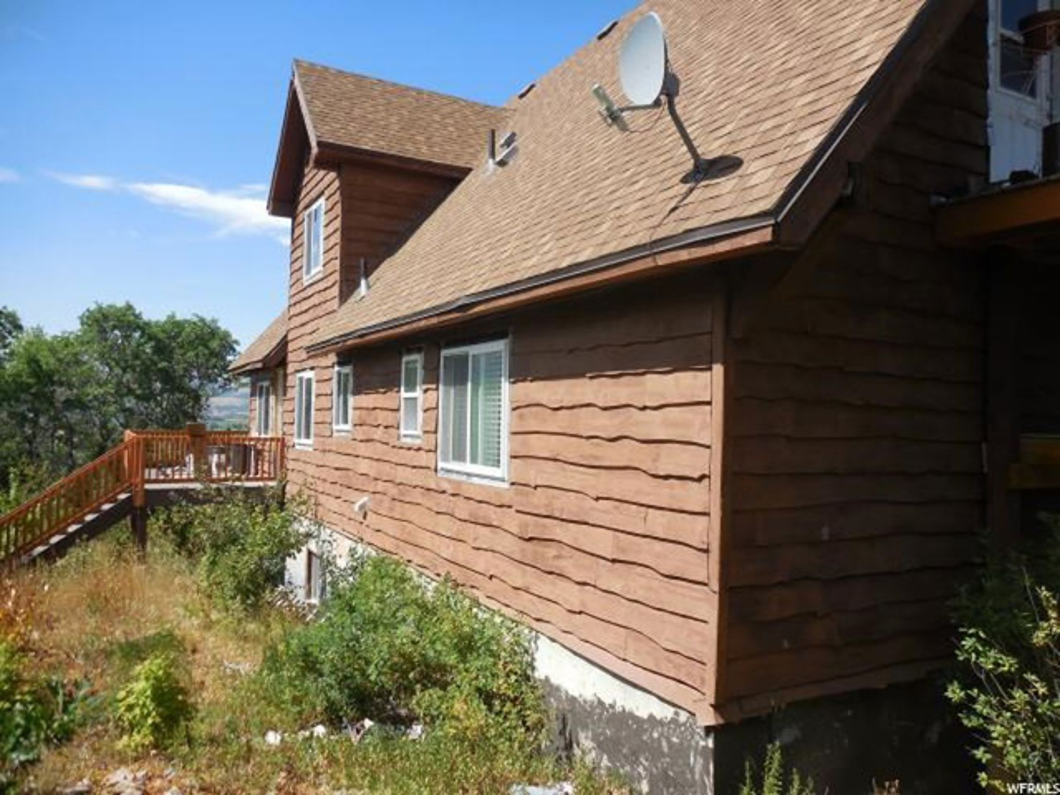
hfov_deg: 69.4
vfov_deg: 54.9
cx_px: 530
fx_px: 766
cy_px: 398
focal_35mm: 25
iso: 125
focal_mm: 4.5
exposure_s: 1/800
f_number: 3.7
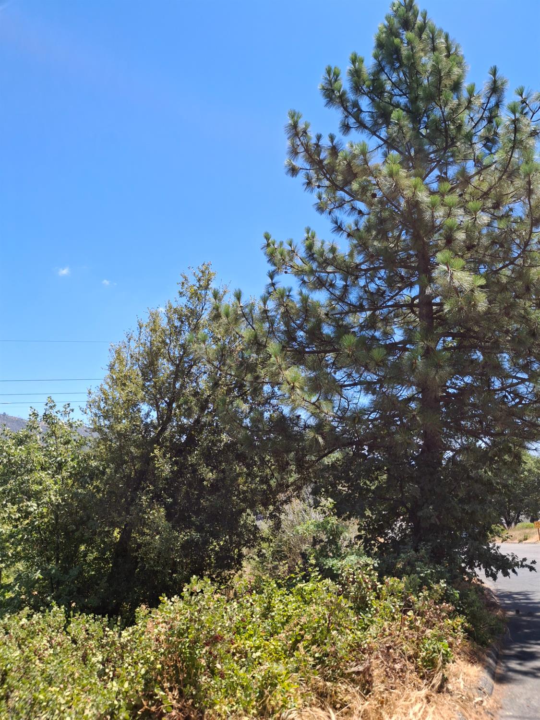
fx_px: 520
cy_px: 360
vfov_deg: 69.4
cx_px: 270
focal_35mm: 25
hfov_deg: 54.9
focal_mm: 4.69
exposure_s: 1/1036
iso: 32
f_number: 1.8
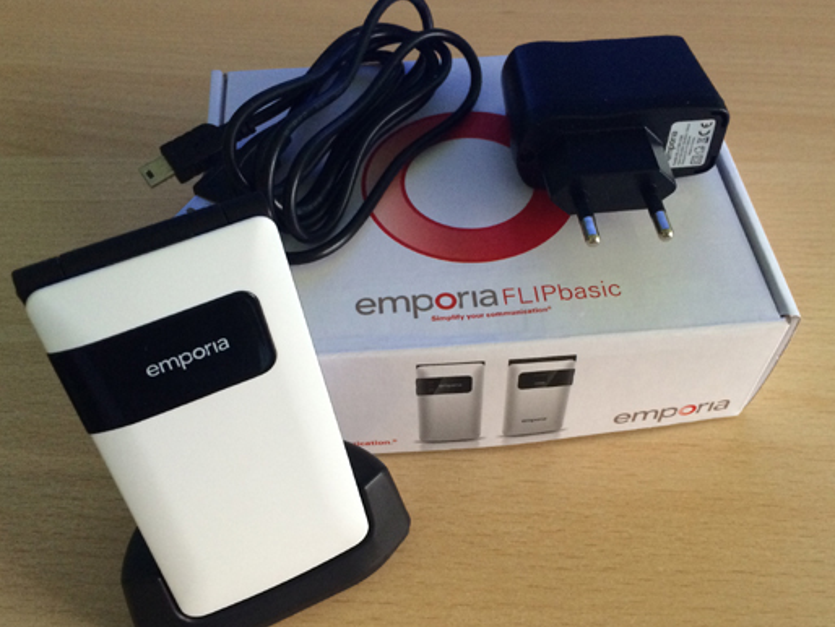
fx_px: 845
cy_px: 339
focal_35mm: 35
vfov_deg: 40.7
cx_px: 435
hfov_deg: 52.6
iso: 250
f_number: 2.2
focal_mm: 4.12
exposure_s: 1/30
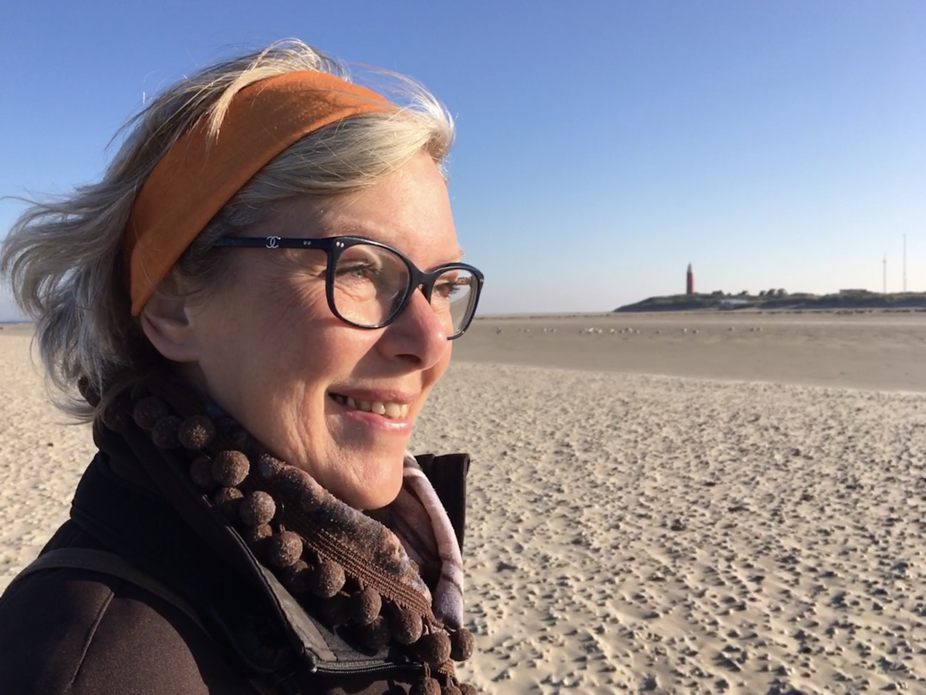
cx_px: 463
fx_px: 776
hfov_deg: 61.7
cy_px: 348
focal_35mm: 29
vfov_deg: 48.2
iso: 25
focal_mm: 4.15
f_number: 2.2
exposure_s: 1/1374
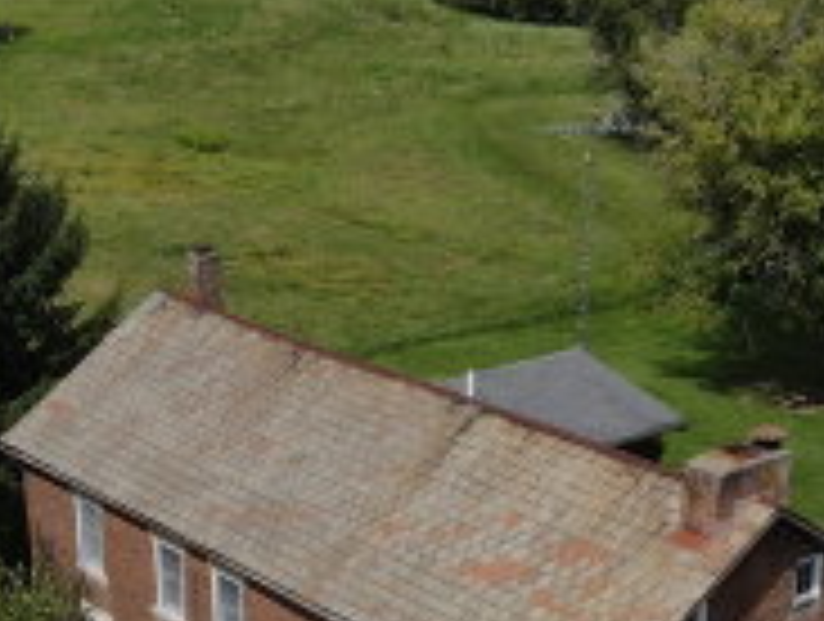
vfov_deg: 21.2
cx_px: 446
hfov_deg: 28.9
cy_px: 639
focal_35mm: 67
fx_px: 1598
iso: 100
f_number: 2.8
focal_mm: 4.5
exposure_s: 1/100
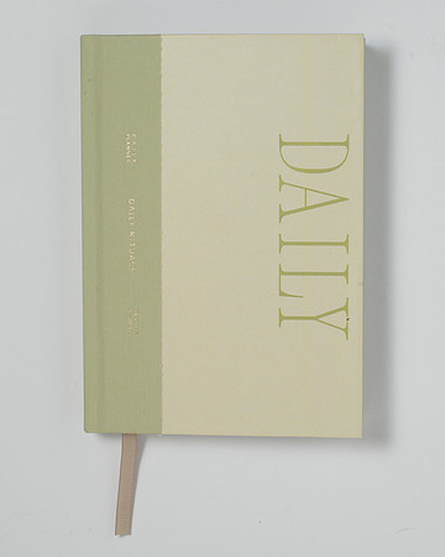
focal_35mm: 91
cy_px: 264
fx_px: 1506
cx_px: 233
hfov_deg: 16.8
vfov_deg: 20.9
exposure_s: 1/200
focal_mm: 50
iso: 200
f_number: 10
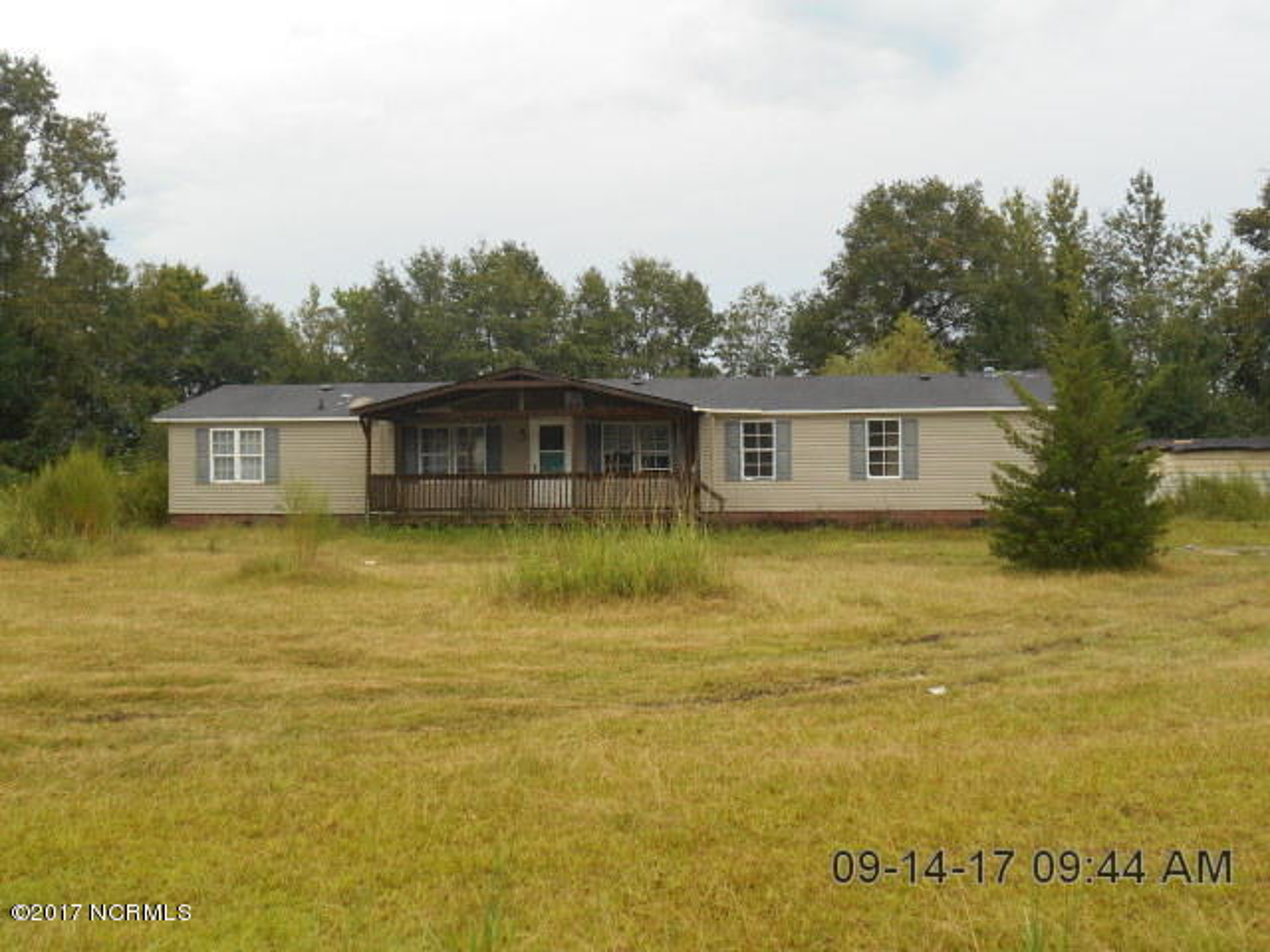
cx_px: 635
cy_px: 476
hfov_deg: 50.1
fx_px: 1357
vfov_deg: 38.7
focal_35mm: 37
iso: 80
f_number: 3.9
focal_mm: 6.7
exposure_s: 1/200
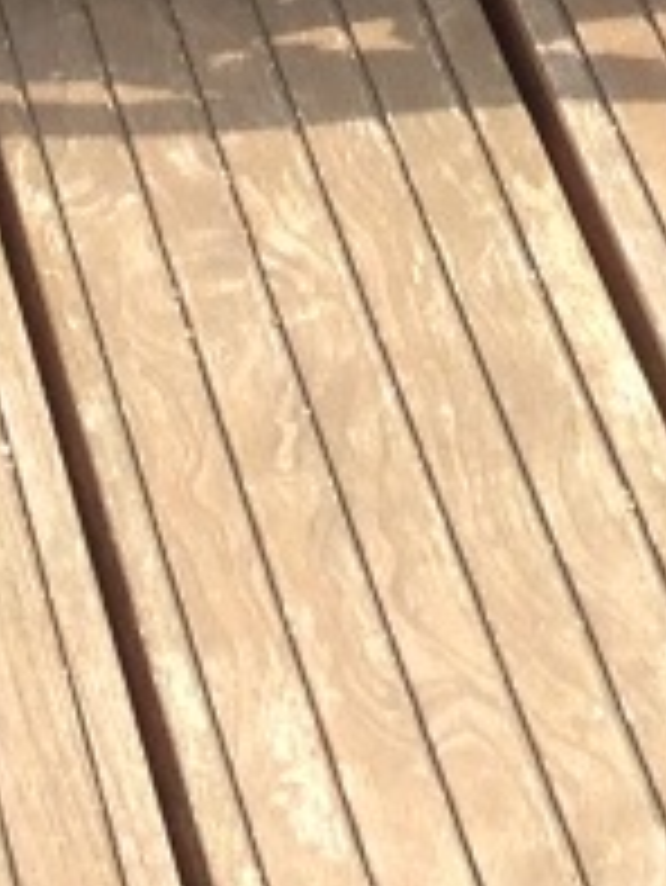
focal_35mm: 273
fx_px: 6996
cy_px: -1669
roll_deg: -1.3
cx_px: 1062
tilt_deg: -15.0
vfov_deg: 6.6
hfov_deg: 5.4
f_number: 2.4
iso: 50
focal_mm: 4.12
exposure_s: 1/521
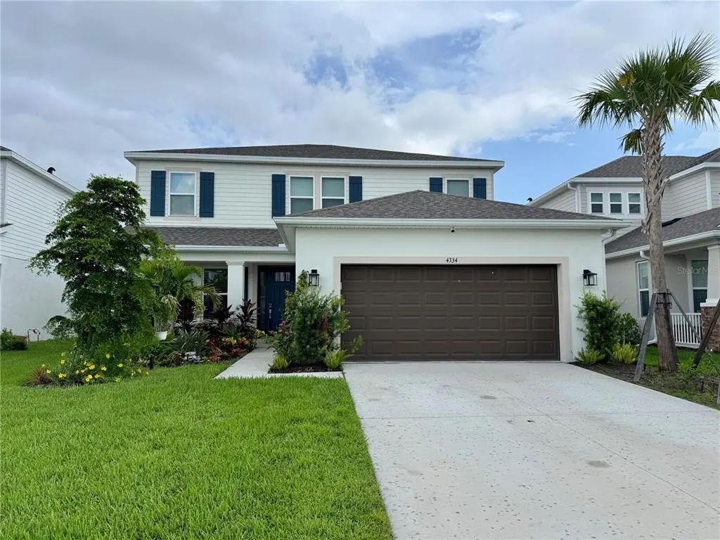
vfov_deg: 56.8
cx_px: 360
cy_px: 270
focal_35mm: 24
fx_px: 499
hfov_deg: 71.6
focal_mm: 6.76
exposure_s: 1/2959
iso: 80
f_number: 1.78
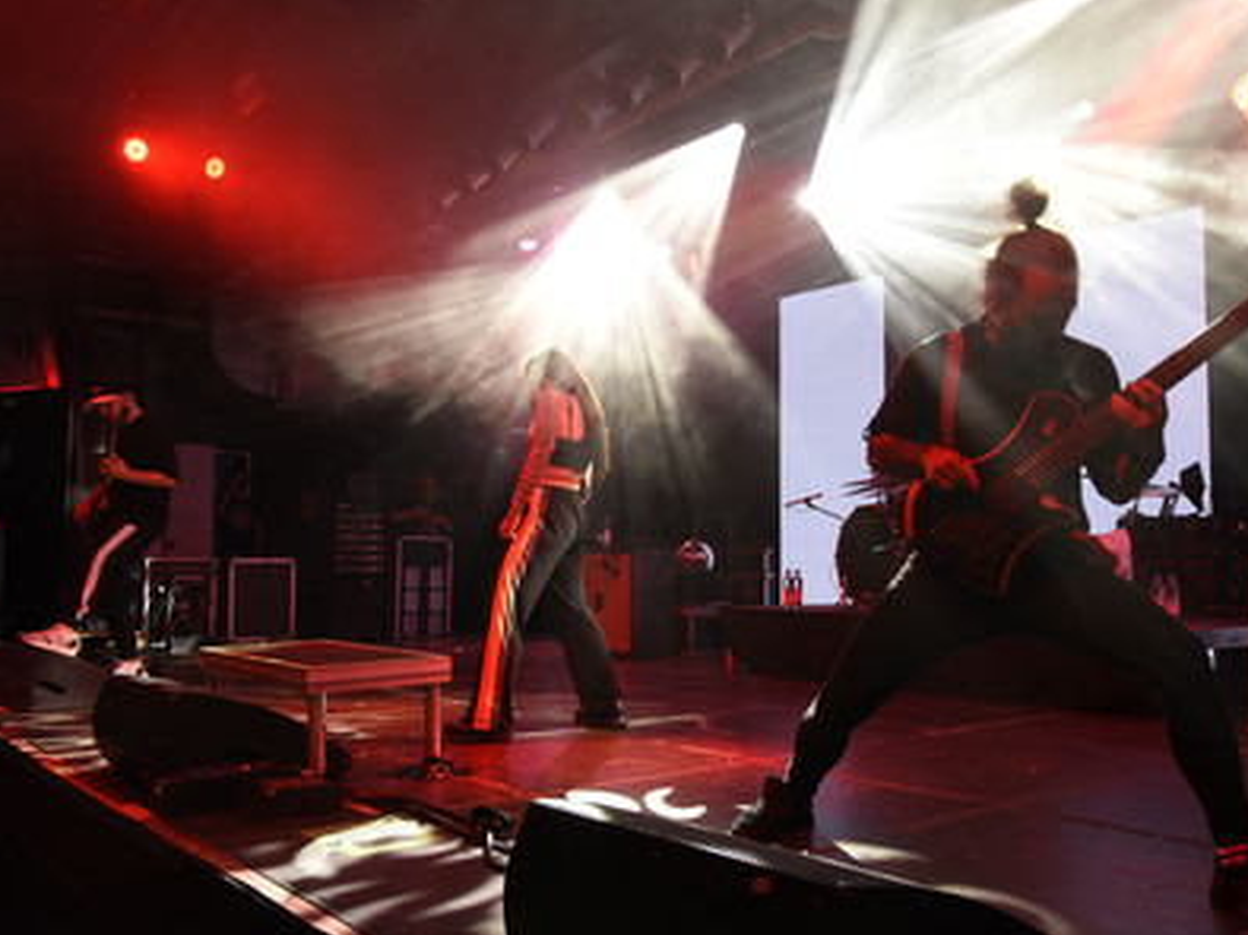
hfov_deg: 55.3
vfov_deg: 42.9
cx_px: 660
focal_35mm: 33
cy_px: 472
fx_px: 1189
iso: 2500
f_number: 6.3
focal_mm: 30
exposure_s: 1/60
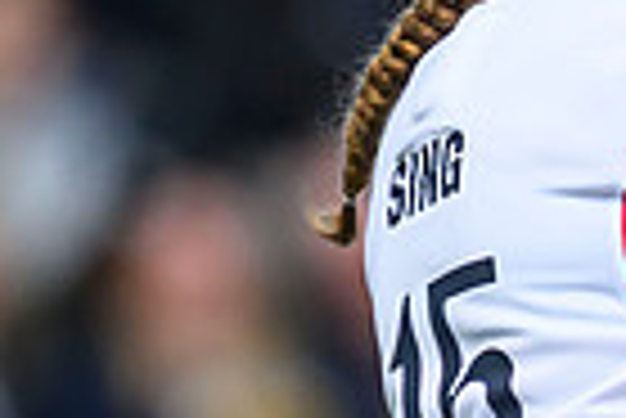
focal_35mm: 4850
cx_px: 1484
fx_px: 84423
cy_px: 492
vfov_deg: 0.3
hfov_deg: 0.4
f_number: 4.5
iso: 500
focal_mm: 560
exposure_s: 1/1600
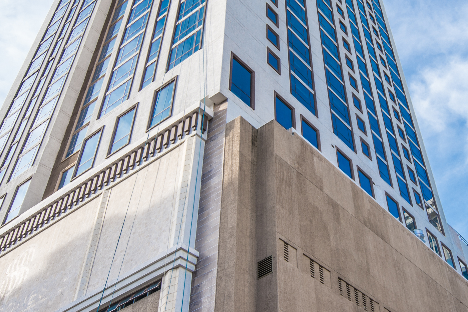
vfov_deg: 31.8
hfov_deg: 45.2
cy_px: 123
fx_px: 546
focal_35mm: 42
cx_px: 336
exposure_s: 1/100
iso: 50
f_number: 6.3
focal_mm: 17
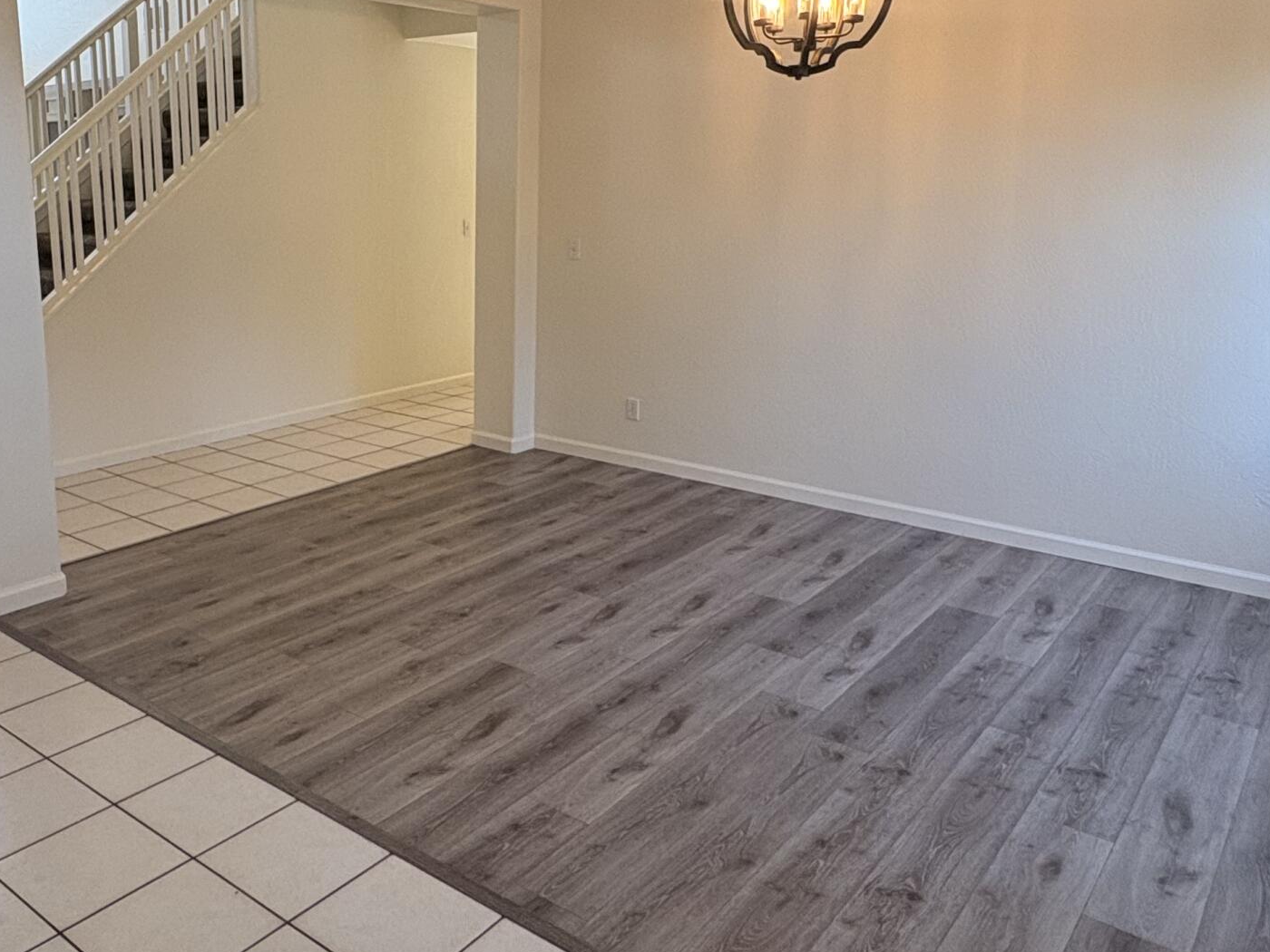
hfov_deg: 58.9
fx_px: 1101
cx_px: 452
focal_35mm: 30
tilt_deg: -9.4
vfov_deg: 46.6
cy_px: 389
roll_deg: +0.4
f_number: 2.2
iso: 200
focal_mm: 2.22
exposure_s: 1/120
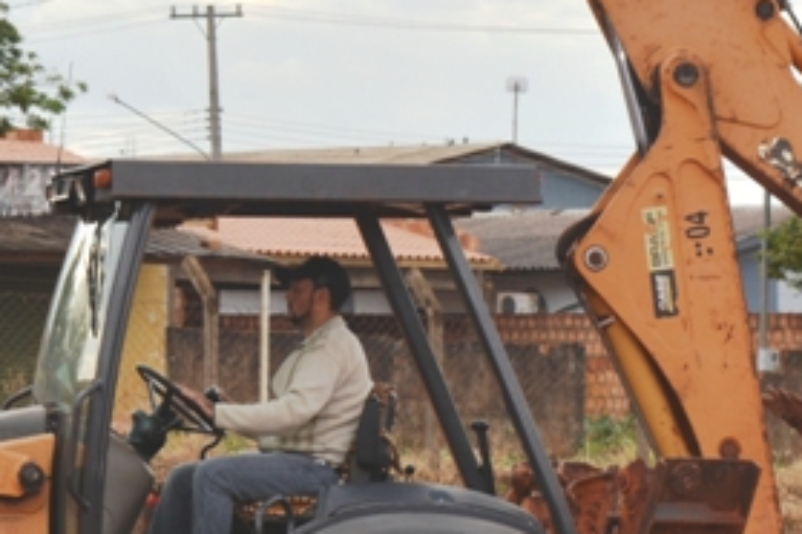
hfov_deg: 7.8
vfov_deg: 5.2
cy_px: 334
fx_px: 5881
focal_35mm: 264
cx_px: 86
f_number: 9
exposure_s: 1/200
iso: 100
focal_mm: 48
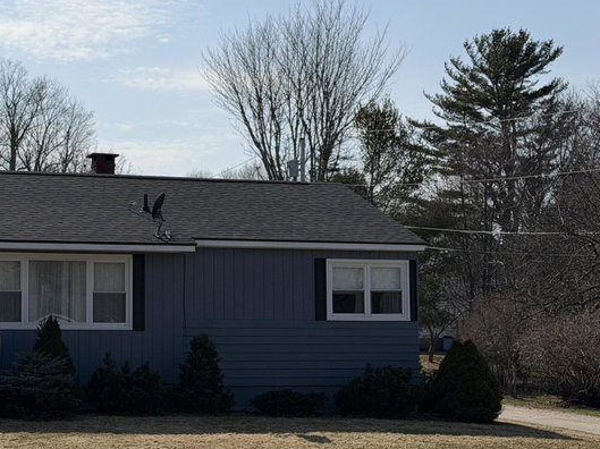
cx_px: 144
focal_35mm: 93
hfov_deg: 20.9
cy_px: 210
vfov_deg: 15.9
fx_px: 1611
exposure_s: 1/13333
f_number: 1.78
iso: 80
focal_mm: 6.76
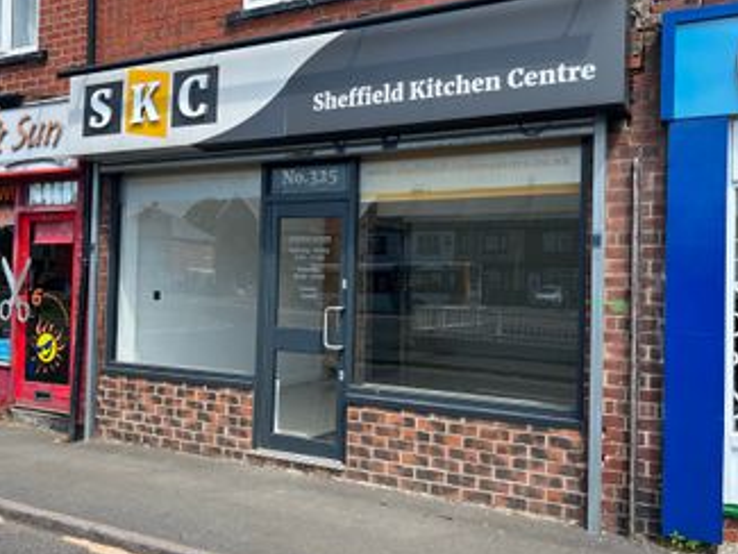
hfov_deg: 56.7
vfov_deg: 44.2
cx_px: 343
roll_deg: -2.0
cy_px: 268
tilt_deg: +2.8
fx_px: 682
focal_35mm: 32
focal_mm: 5.1
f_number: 1.6
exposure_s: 1/1558
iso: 50
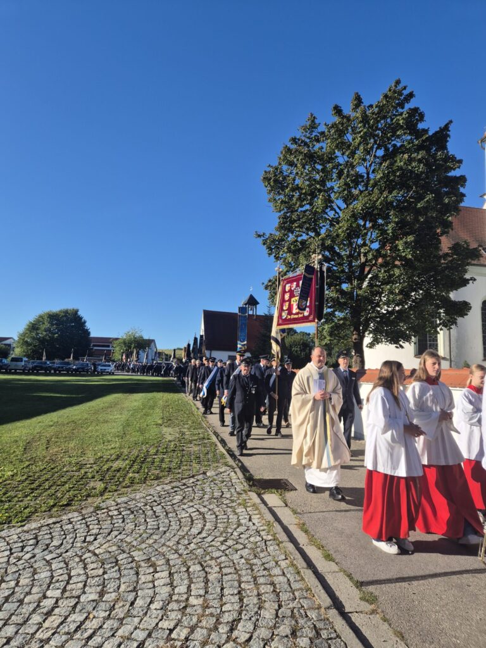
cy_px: 324
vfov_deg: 73.9
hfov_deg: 58.9
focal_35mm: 23
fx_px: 431
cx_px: 243
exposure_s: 1/1552
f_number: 1.8
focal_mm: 5.4
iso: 25
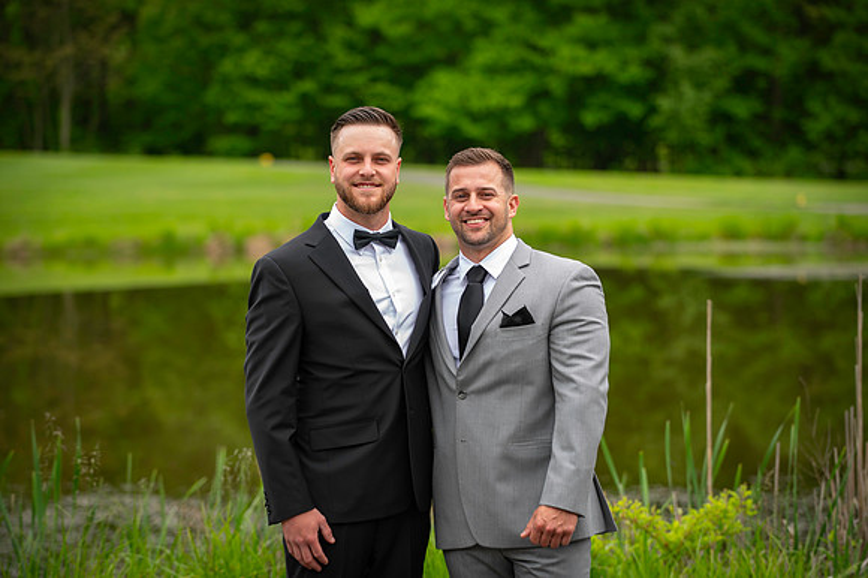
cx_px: 434
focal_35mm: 105
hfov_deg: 19.5
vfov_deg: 13.0
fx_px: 2530
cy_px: 289
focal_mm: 105
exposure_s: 1/250
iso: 64
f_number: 2.8
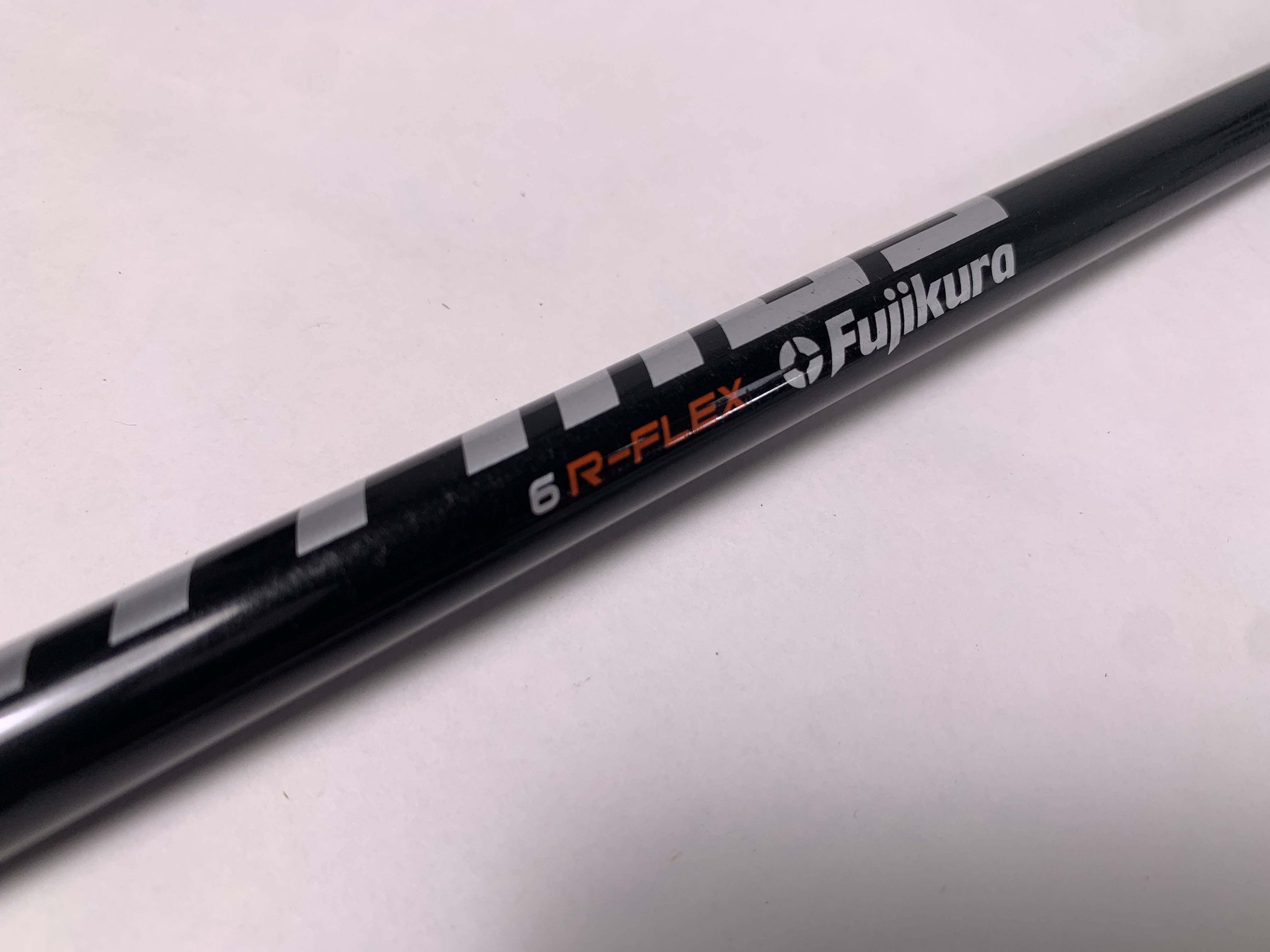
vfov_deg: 53.1
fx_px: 954
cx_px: 635
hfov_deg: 67.3
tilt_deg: -59.1
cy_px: 476
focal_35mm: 26
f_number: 1.8
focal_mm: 4.25
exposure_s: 1/353
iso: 25
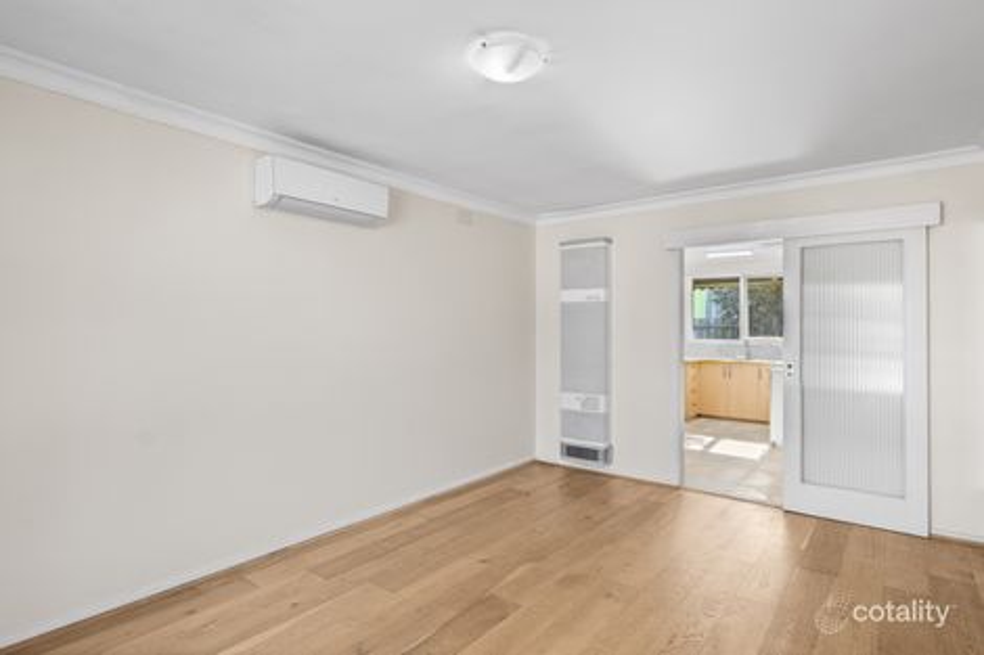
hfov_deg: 90.0
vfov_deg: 67.3
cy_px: 328
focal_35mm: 18
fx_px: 492
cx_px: 492
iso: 400
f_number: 8
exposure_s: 1/13
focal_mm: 18
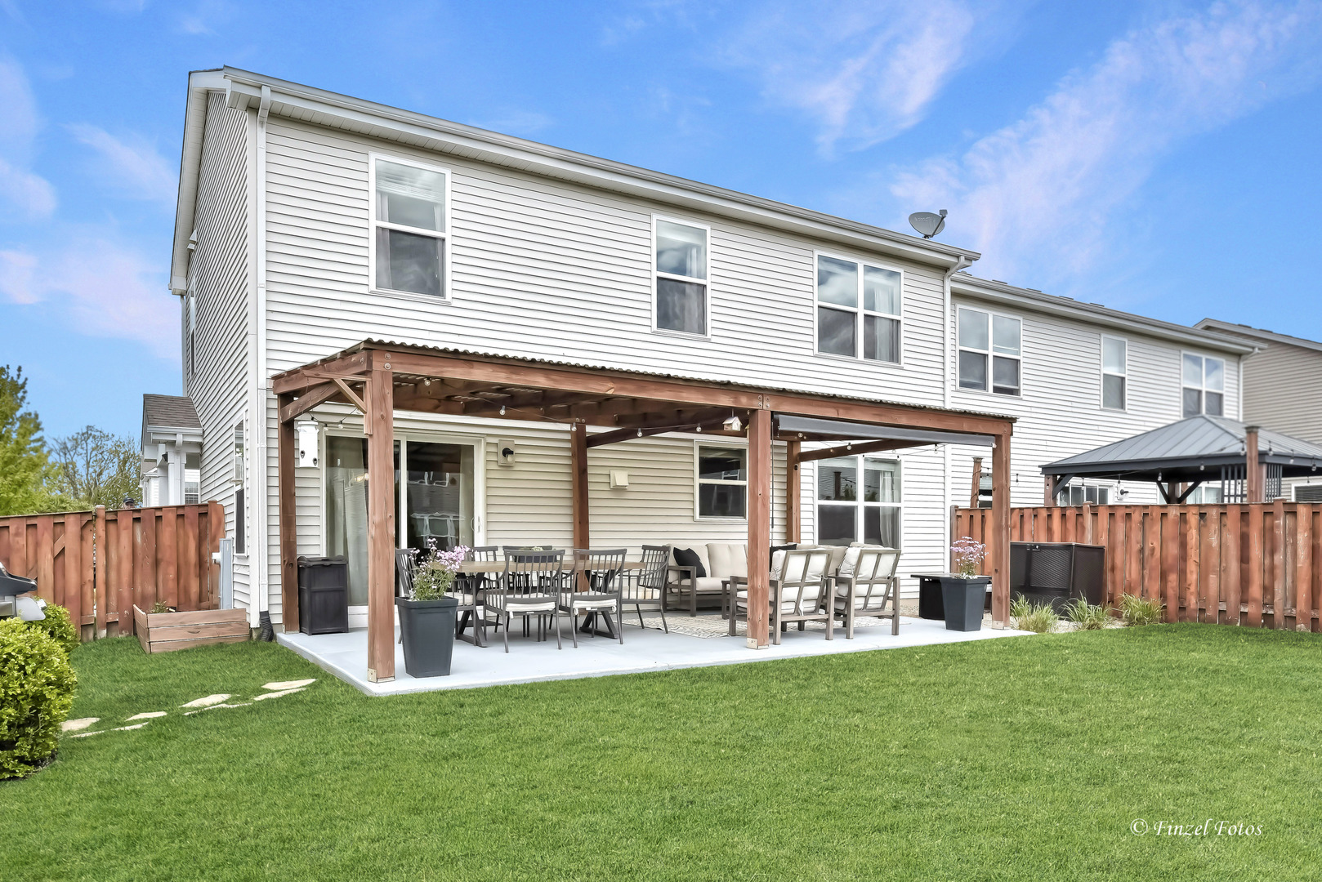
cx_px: 661
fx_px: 882
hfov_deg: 73.7
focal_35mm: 24
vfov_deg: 53.2
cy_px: 441
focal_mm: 24
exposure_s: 1/320
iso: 250
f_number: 11
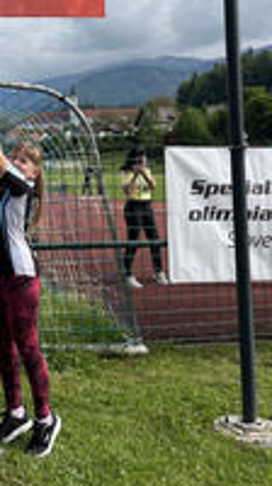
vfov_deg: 39.2
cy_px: 102
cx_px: -22
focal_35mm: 51
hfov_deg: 22.2
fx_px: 656
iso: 50
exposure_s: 1/4310
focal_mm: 5.1
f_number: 1.6
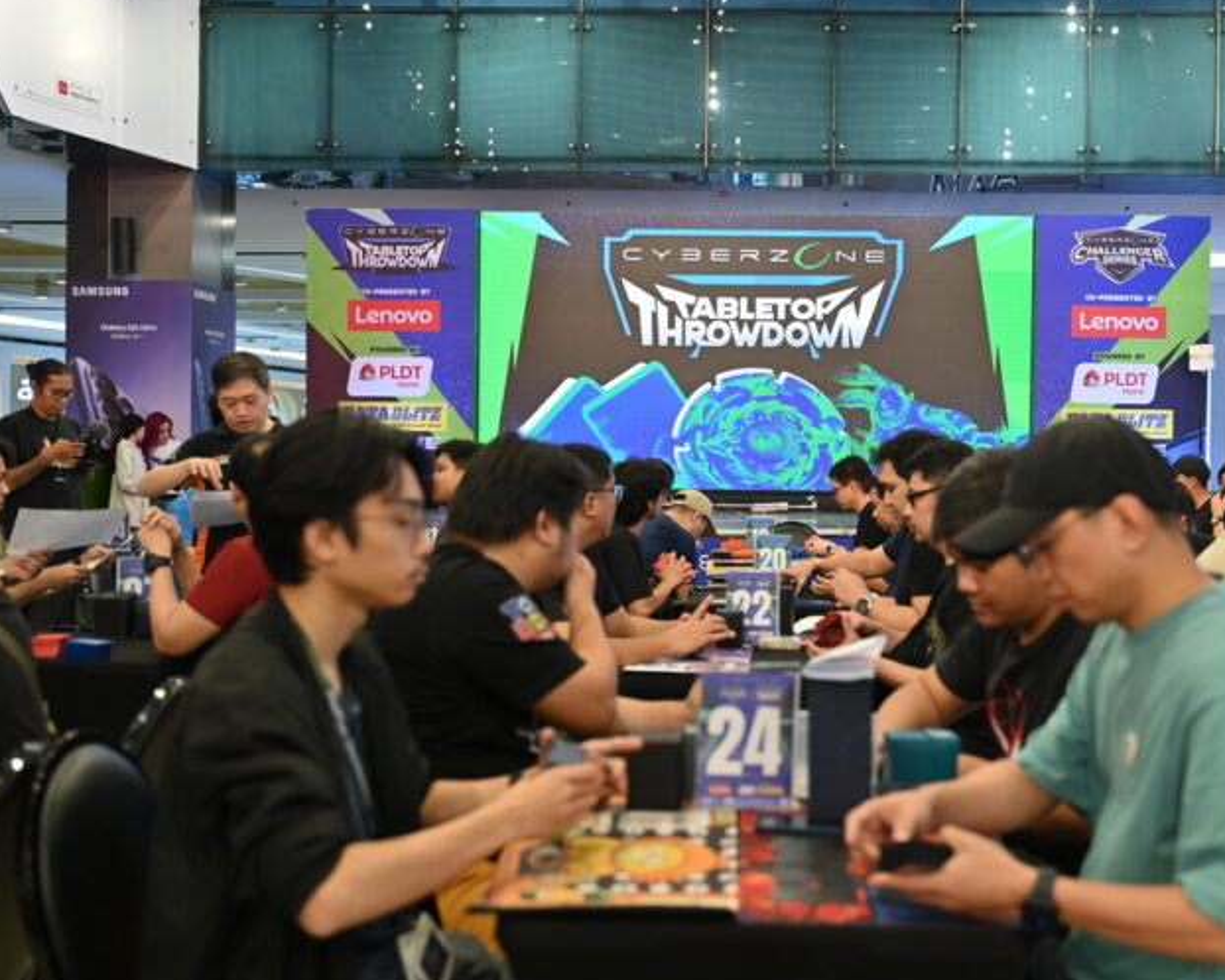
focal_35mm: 44
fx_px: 1596
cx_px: 741
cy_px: 489
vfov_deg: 34.2
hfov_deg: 41.8
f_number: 2.8
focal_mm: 38
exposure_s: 1/125
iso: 250
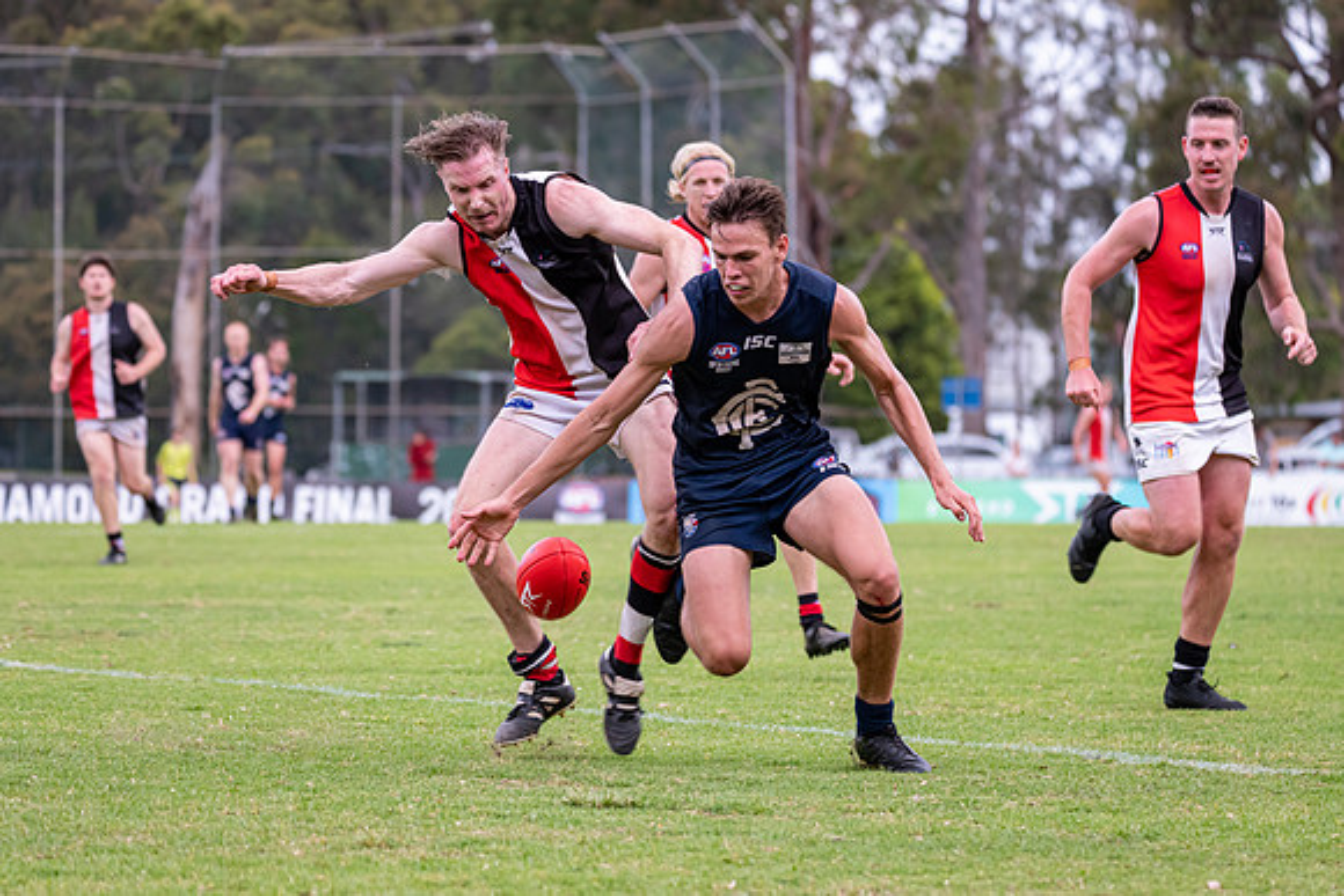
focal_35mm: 200
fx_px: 7468
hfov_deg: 10.3
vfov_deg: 6.9
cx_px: 672
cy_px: 448
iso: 1250
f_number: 6.3
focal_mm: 200
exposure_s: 1/500
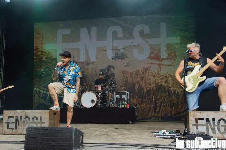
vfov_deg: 35.9
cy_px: 75
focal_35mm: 37
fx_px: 232
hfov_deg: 51.9
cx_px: 112
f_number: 4
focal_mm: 24
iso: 100
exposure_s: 1/60
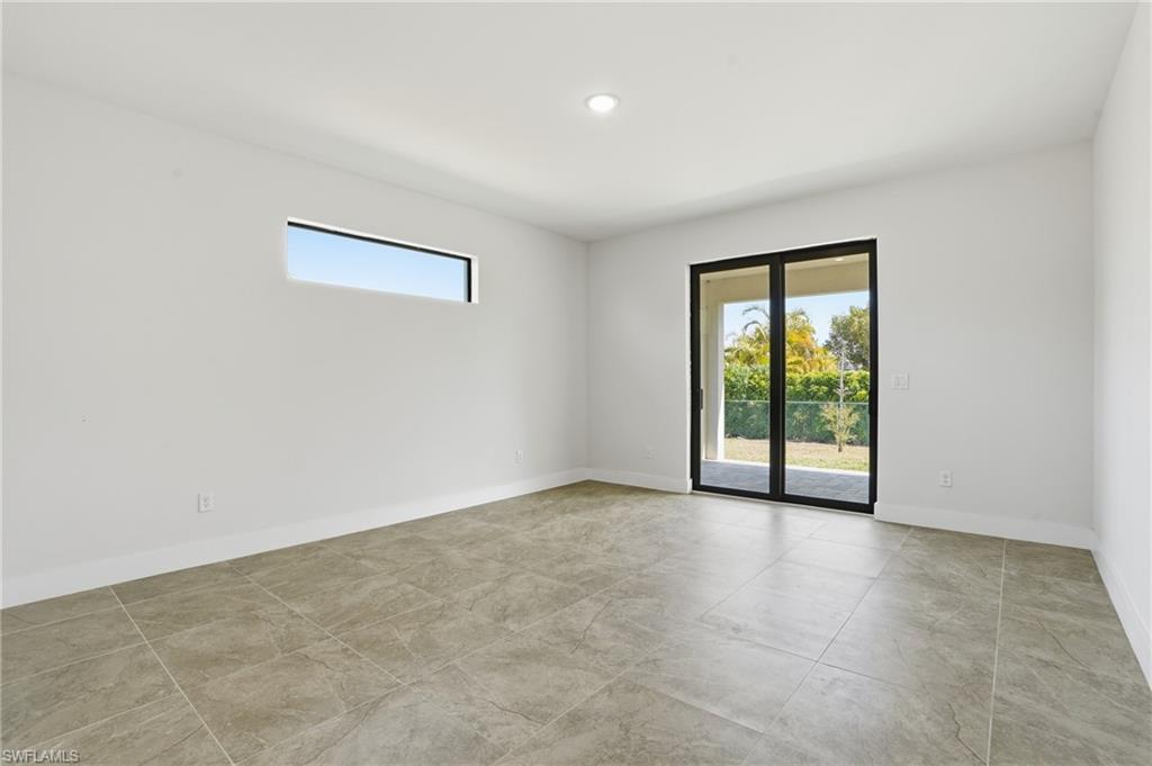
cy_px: 383
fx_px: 512
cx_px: 576
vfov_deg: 73.7
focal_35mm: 16
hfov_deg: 96.8
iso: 400
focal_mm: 16
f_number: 9
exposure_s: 1/200
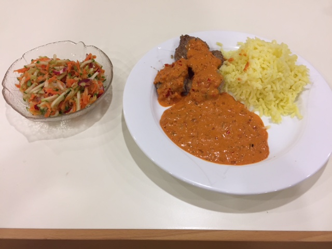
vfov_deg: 48.2
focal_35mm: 29
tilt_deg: -53.6
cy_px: 124
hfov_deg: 61.7
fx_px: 278
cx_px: 166
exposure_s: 1/33
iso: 64
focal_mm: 4.15
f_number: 2.2
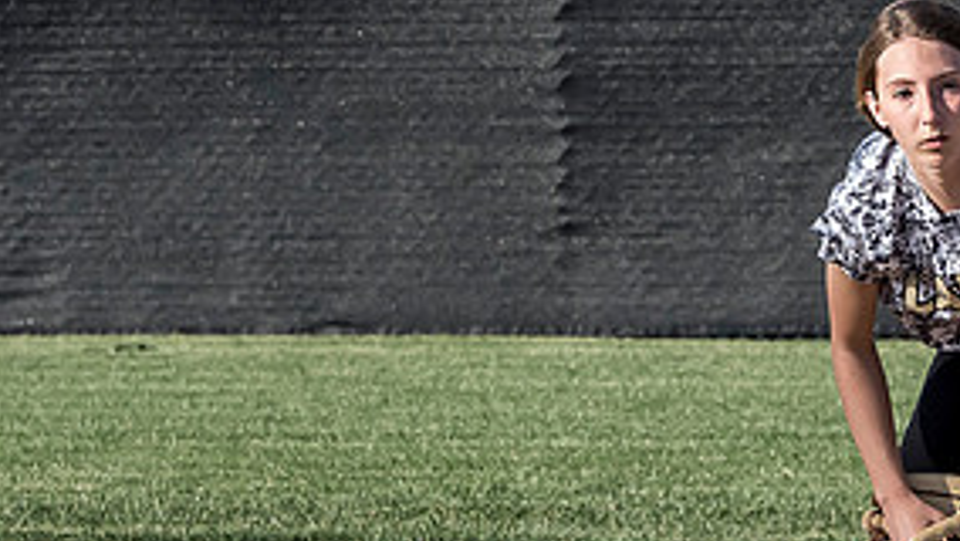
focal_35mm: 686
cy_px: 388
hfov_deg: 3.1
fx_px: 17469
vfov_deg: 1.8
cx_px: 990
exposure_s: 1/800
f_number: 5.6
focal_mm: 84
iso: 400
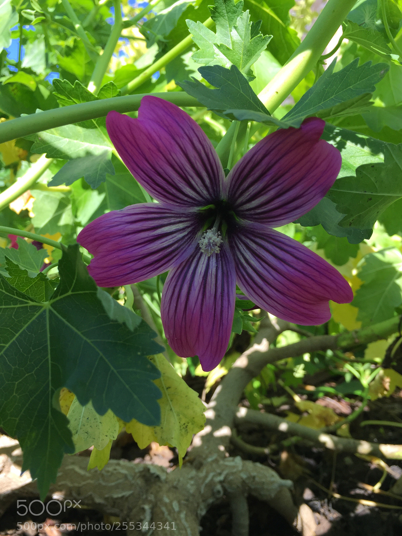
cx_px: 203
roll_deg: -1.9
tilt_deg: +1.4
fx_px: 465
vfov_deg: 60.0
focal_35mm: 30
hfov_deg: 46.8
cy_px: 276
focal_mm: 4.15
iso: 32
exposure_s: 1/507
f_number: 2.2
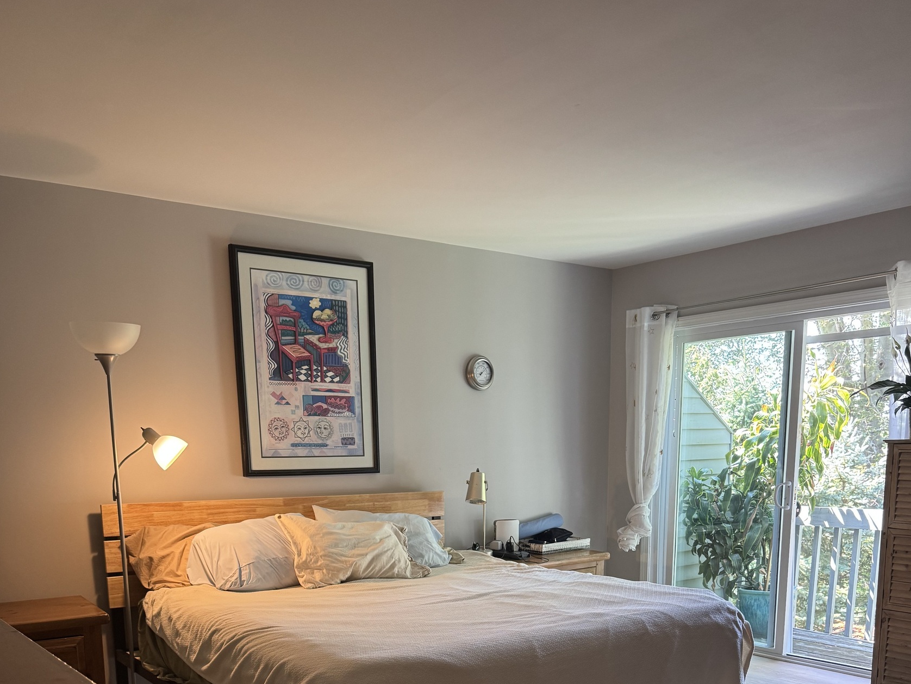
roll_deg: +0.8
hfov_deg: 55.4
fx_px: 868
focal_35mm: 33
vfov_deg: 39.6
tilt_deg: -11.0
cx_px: 460
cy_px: 624
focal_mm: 6.76
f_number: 1.78
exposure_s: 1/92
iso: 200
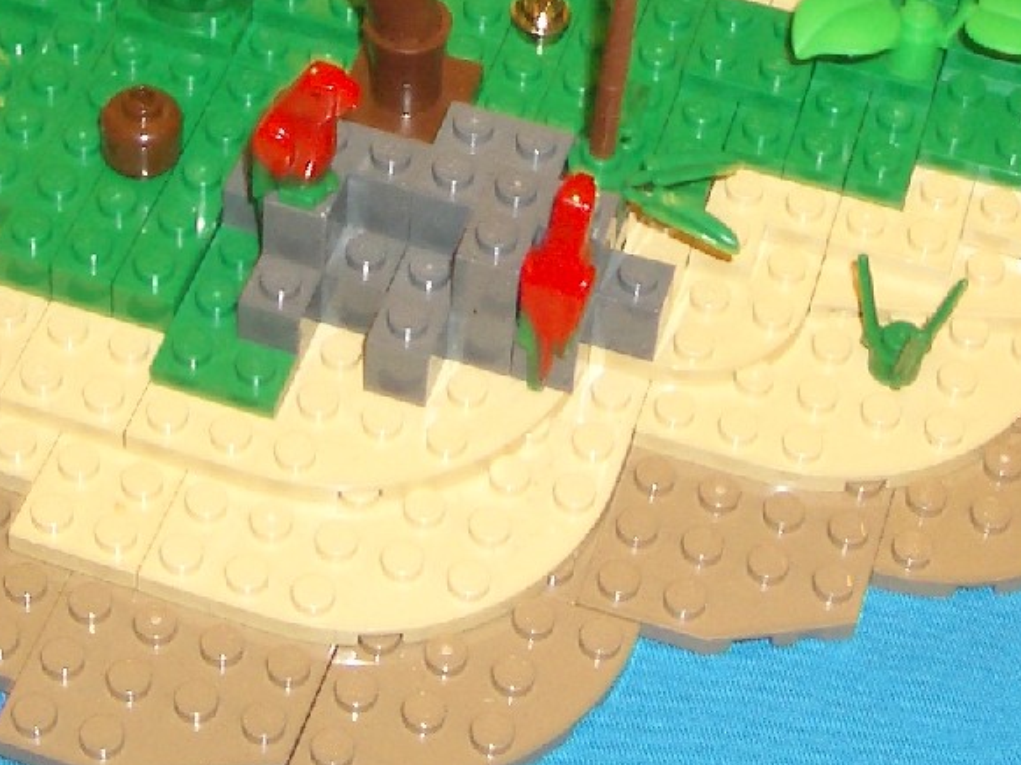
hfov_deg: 18.9
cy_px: -309
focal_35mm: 104
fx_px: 3066
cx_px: 563
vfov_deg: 13.5
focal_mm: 5.8
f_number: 2.6
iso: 100
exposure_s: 1/60
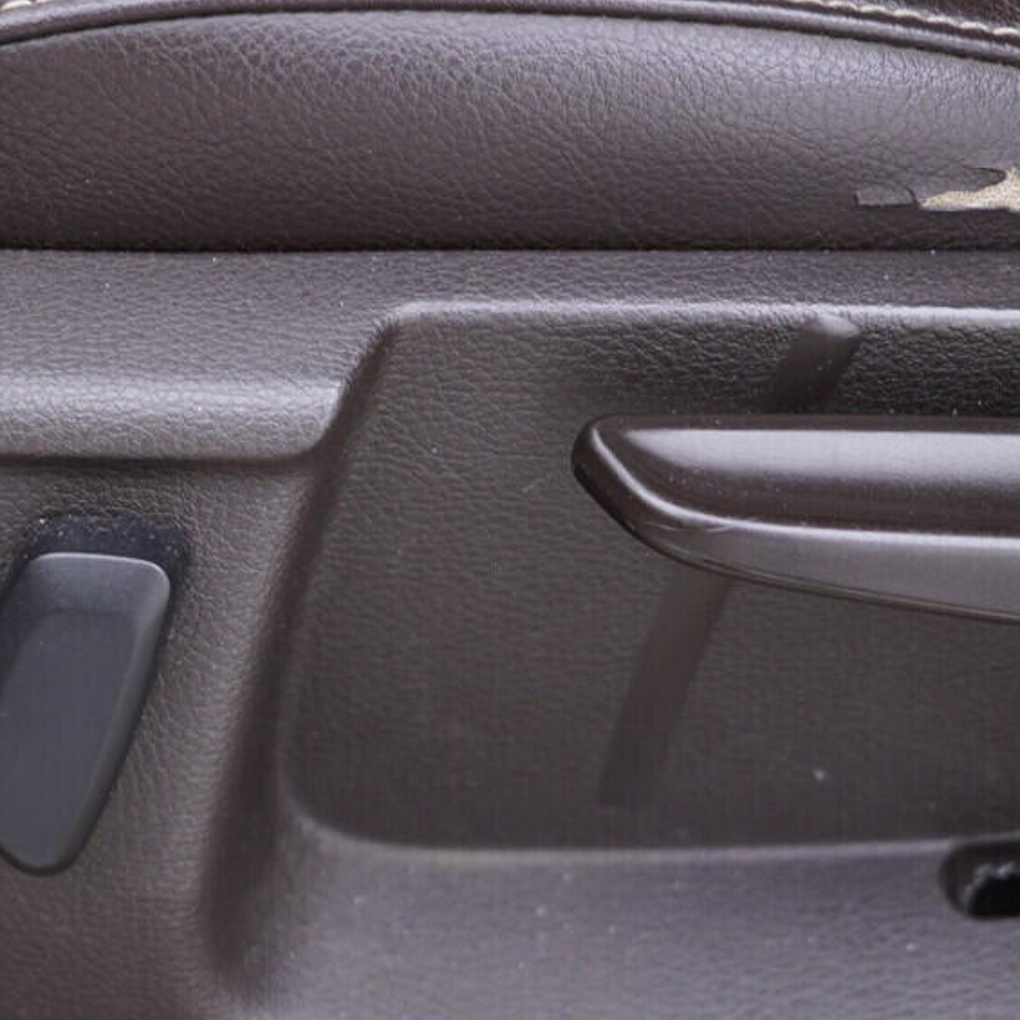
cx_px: 227
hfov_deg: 21.9
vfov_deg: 22.2
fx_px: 2600
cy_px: 558
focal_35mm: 78
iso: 200
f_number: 2.8
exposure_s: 1/40
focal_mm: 24
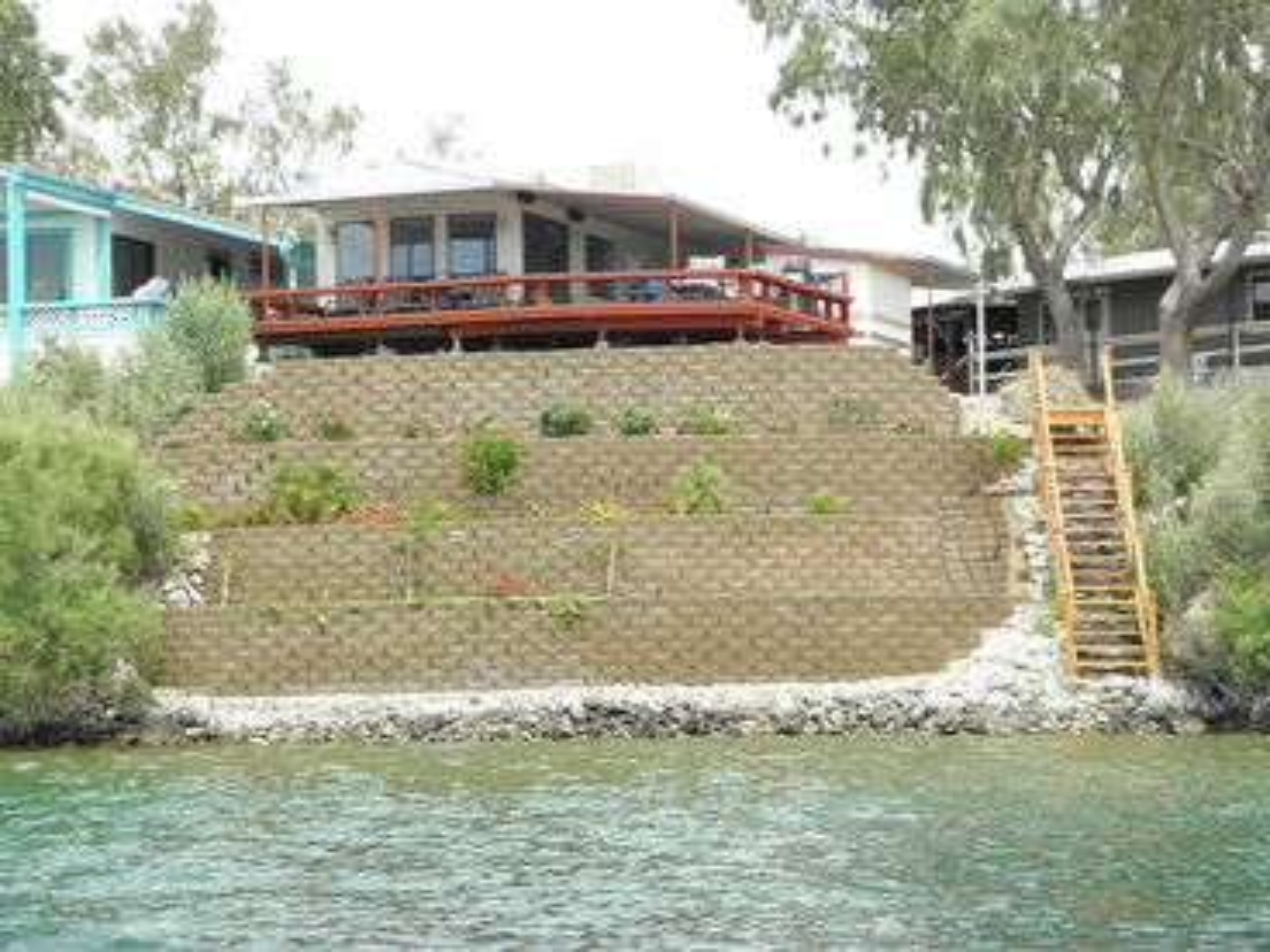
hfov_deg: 24.4
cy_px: 476
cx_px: 635
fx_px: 2935
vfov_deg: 18.4
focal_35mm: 80
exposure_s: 1/250
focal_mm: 14.3
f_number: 4.4
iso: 100
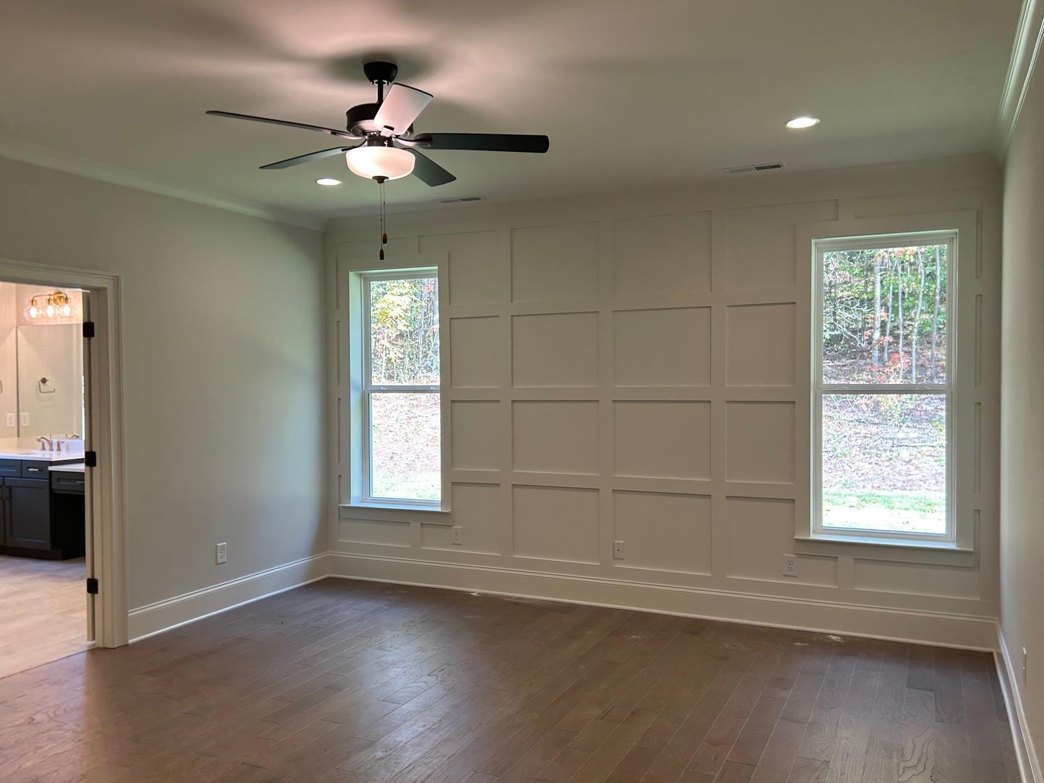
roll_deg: +1.0
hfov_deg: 61.6
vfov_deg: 48.2
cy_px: 403
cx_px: 515
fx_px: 875
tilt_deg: -0.8
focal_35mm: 29
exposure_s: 1/120
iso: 80
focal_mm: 5.7
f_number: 1.5
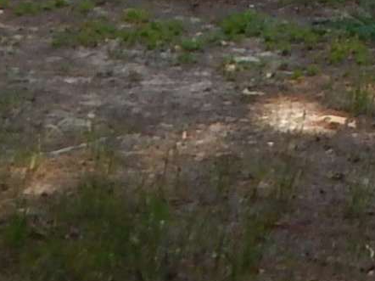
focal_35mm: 153
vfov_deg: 8.4
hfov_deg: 11.9
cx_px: 671
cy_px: -521
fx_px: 1657
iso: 125
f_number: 3
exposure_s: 1/800
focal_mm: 4
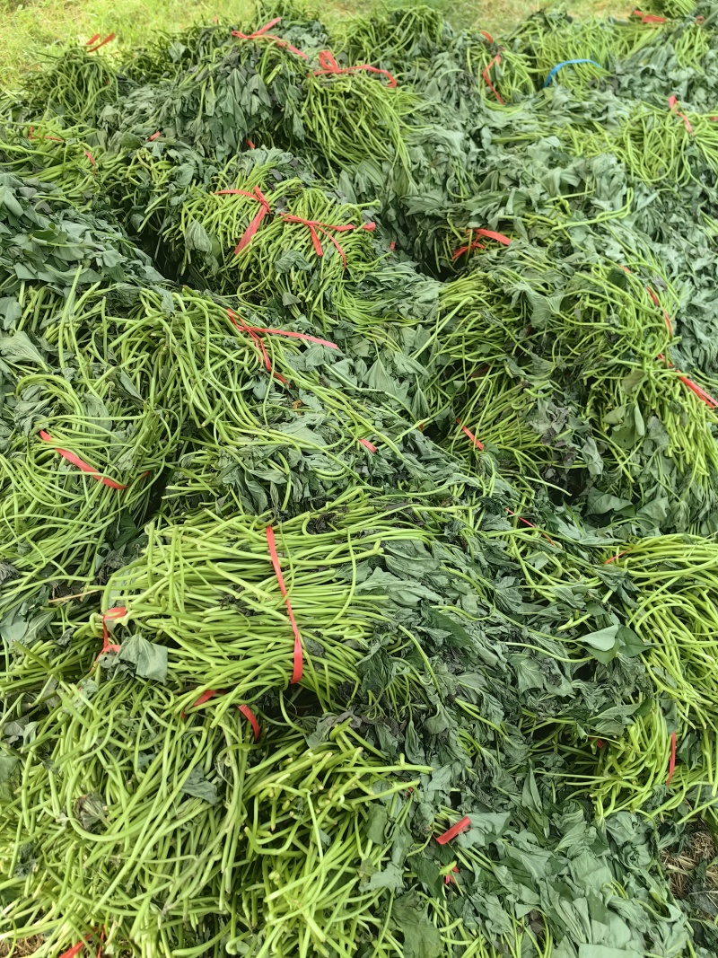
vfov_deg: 65.3
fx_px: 747
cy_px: 479
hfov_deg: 51.3
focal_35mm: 27
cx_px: 359
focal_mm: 5.75
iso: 50
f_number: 2
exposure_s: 1/505
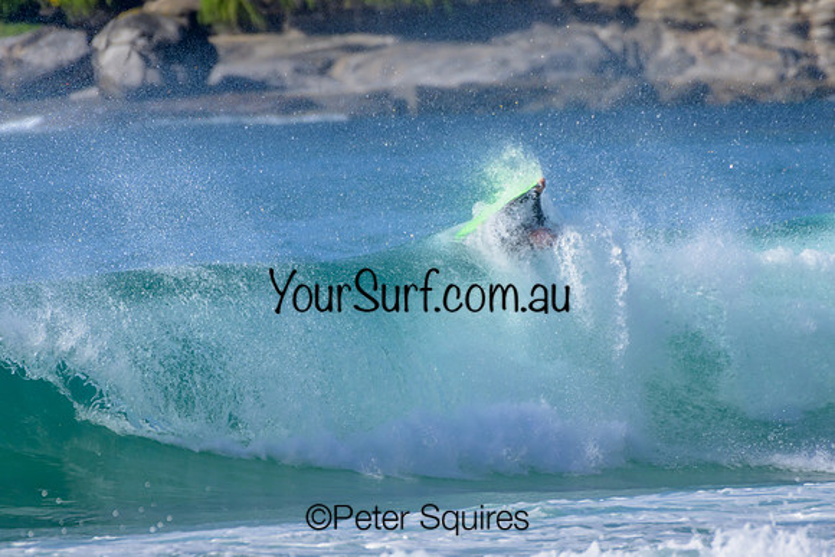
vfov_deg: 1.4
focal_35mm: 1000
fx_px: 23199
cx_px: 418
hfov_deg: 2.1
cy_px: 278
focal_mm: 1000
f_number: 11
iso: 1100
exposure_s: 1/2000
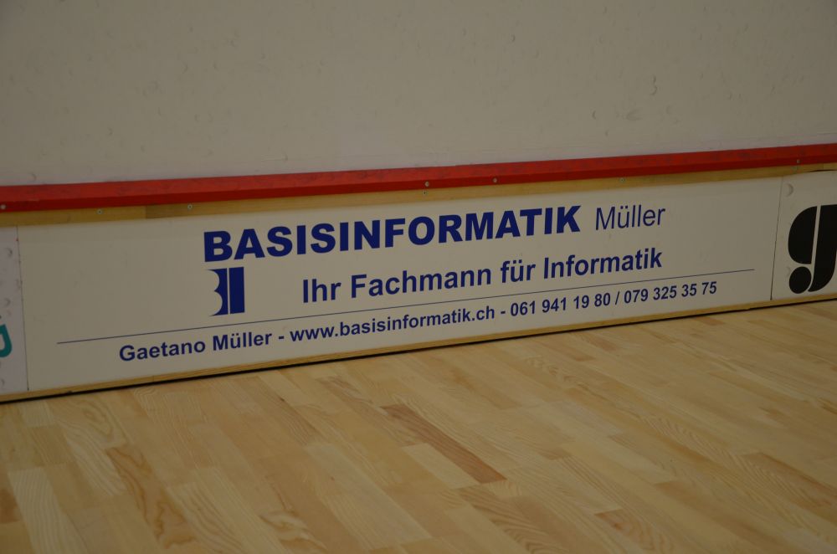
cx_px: 418
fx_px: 1183
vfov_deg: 26.4
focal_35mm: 51
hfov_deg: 39.0
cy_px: 277
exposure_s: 1/80
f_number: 4.5
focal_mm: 34
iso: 400
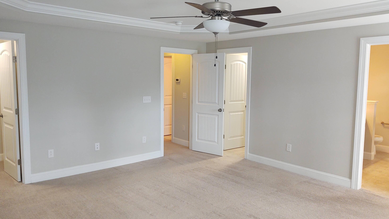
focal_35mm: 30
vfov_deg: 38.9
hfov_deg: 64.3
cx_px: 193
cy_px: 106
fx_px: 309
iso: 169
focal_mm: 4.75
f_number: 1.7
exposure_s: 1/60
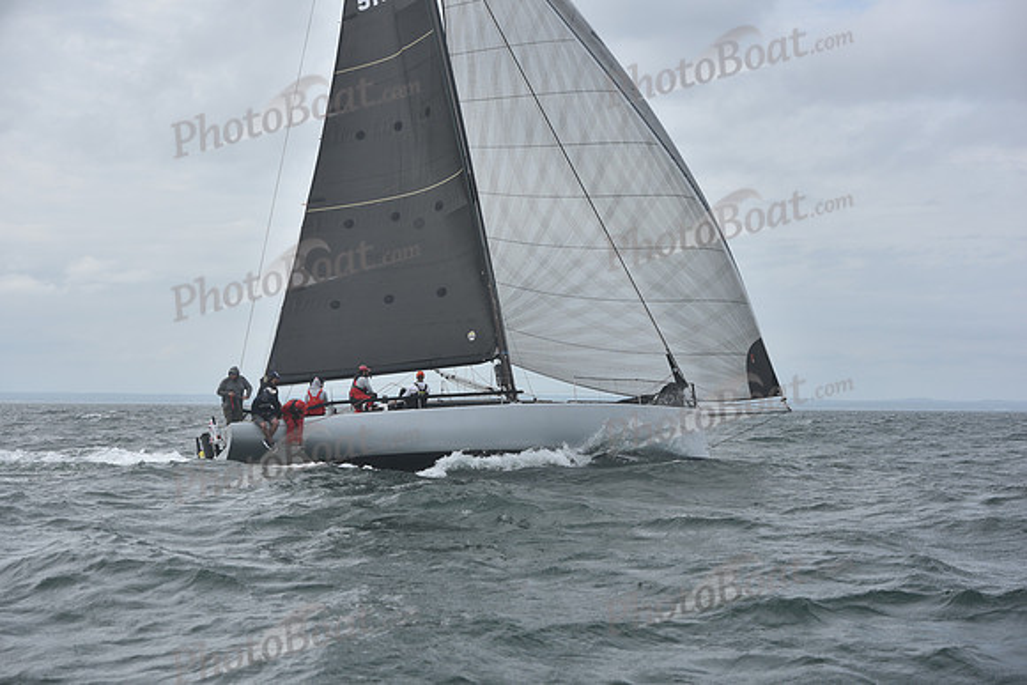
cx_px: 514
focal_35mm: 70
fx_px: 1997
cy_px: 342
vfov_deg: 19.5
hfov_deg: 28.8
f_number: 5.6
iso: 200
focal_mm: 70
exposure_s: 1/1250
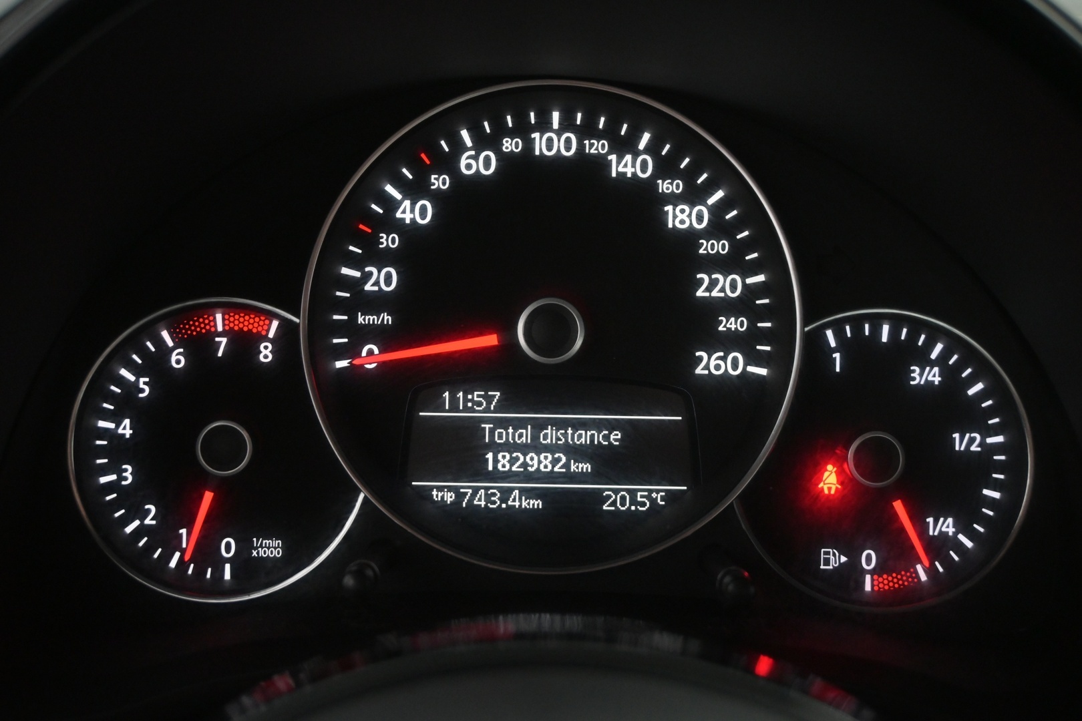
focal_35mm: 50
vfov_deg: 27.3
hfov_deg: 40.0
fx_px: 1488
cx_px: 541
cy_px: 360
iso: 2500
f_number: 5
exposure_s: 1/60
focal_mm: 33
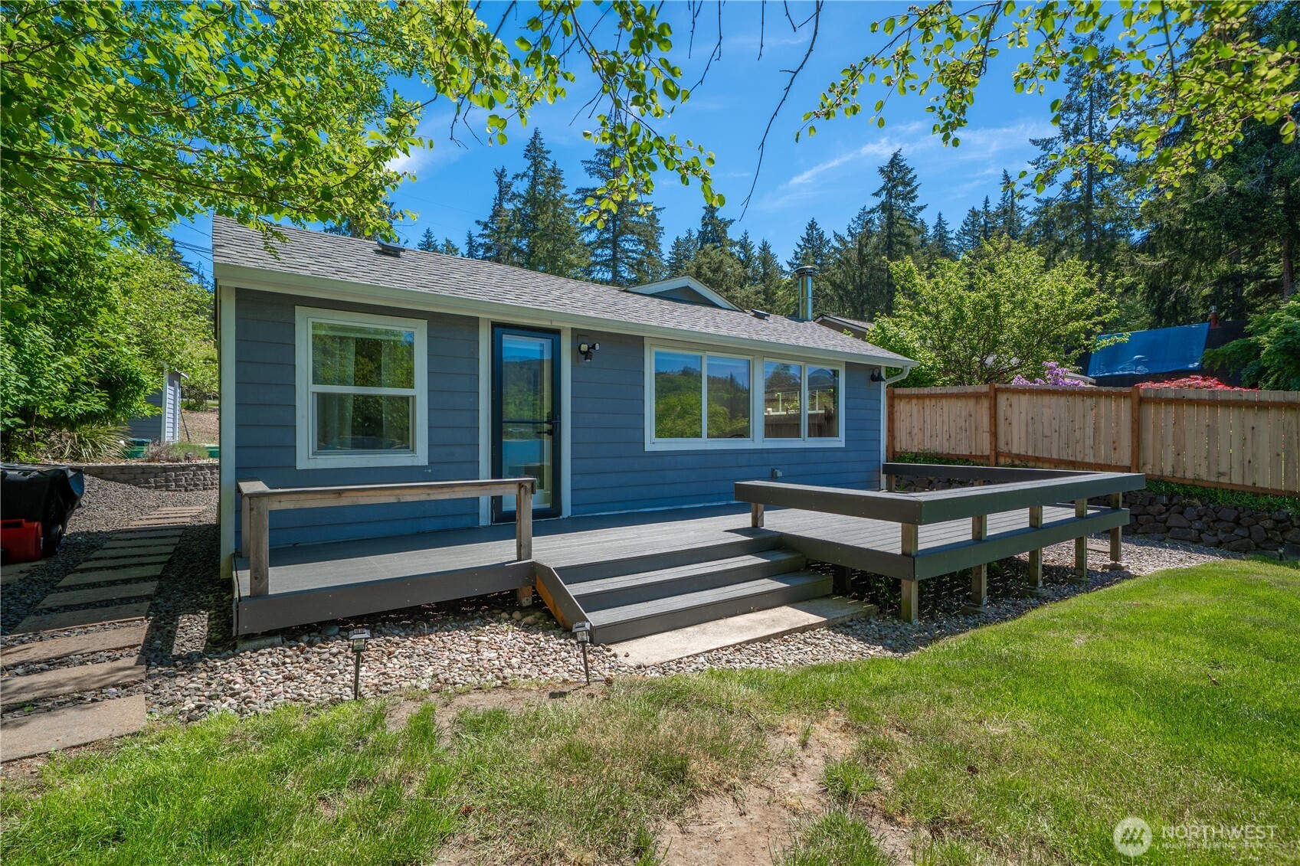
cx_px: 650
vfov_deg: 73.7
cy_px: 433
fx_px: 578
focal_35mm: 16
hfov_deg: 96.7
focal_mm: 16
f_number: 7.1
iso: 100
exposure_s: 1/160
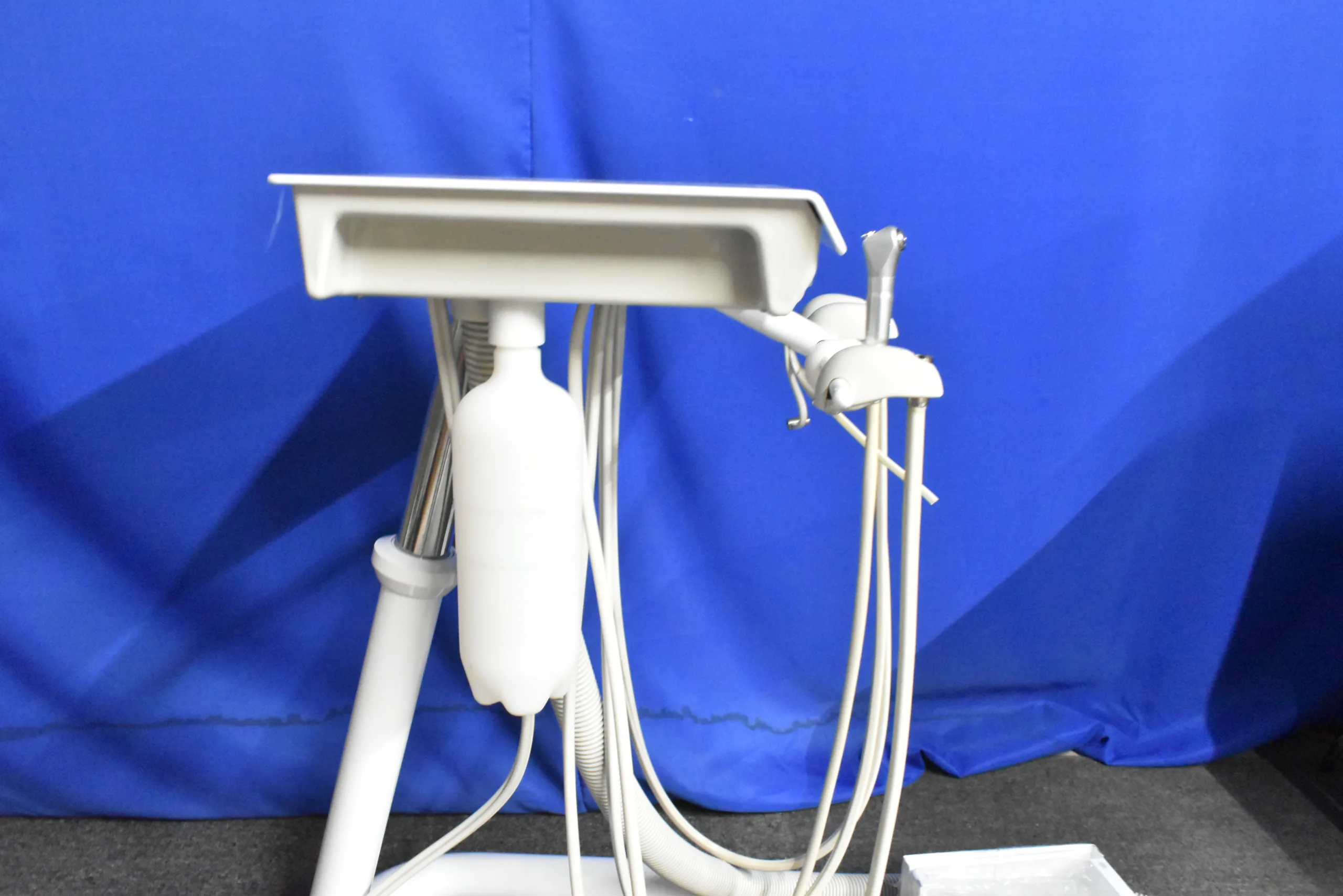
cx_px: 672
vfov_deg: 43.6
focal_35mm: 30
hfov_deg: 61.9
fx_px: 1119
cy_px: 448
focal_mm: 20
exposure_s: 1/60
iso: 9000
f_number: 8
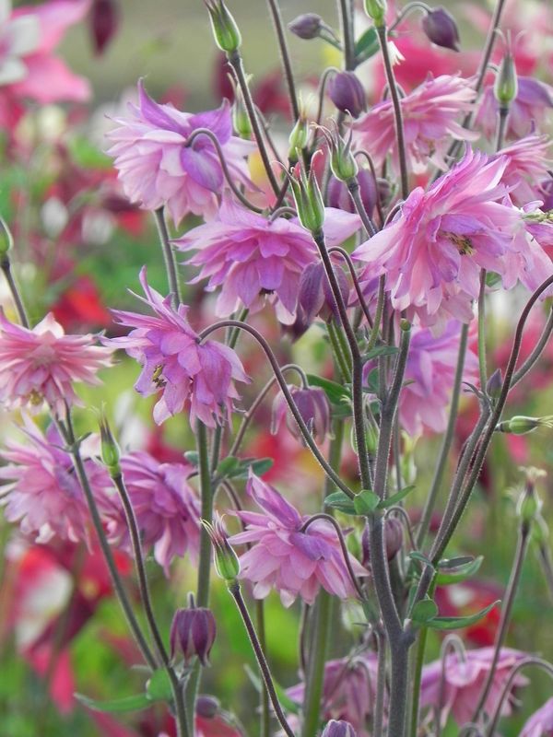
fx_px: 6198
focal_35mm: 291
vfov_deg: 6.8
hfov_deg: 5.1
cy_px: 368
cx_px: 276
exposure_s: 1/125
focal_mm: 51.8
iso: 160
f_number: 5
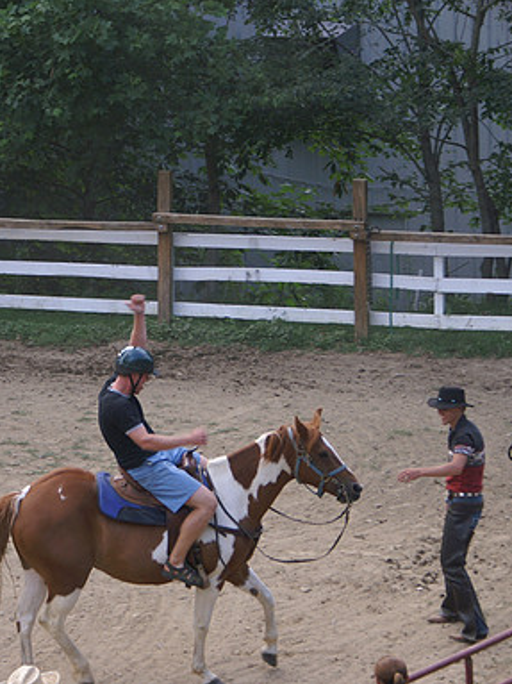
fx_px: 3019
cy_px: 341
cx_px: 228
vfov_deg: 12.9
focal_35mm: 153
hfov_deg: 9.7
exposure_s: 1/160
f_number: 5.6
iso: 250
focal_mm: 70
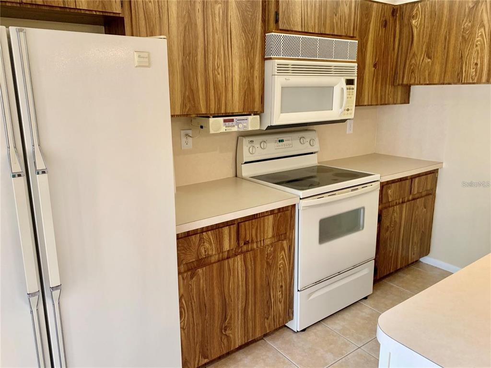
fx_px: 369
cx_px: 246
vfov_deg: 53.1
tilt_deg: -14.8
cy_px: 184
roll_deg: -1.5
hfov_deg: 67.3
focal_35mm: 26
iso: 100
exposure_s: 1/60
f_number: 1.8
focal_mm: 4.25
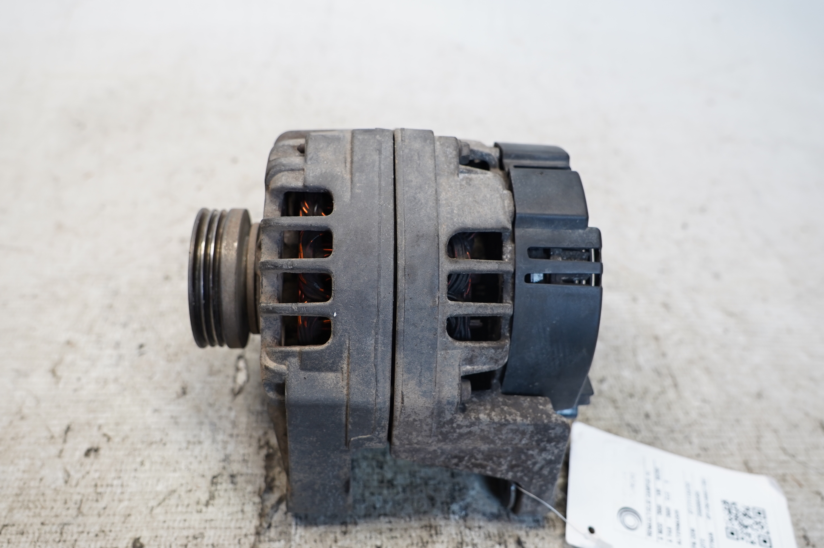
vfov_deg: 43.5
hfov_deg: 62.0
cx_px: 412
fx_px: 686
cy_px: 274
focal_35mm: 30
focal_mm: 20
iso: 250
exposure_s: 1/60
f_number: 4
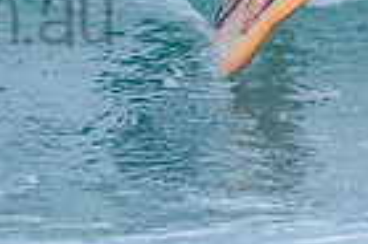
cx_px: 0
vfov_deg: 0.5
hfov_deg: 0.8
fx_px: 26803
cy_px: -125
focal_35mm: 2628
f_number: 5.6
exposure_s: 1/2000
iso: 800
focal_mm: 500
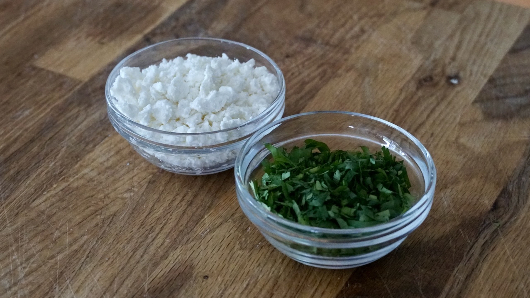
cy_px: 151
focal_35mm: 63
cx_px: 265
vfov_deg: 19.1
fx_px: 885
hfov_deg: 33.3
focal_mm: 40
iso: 6400
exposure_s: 1/80
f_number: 4.5
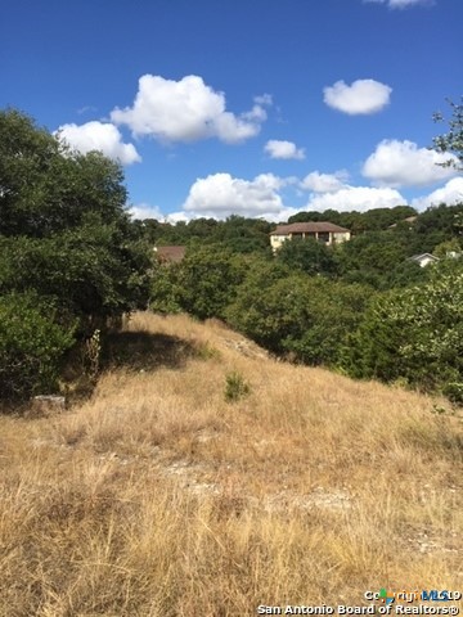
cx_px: 232
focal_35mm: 29
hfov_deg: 48.2
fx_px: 517
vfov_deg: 61.7
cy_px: 308
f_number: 2.2
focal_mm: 4.15
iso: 32
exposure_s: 1/2326
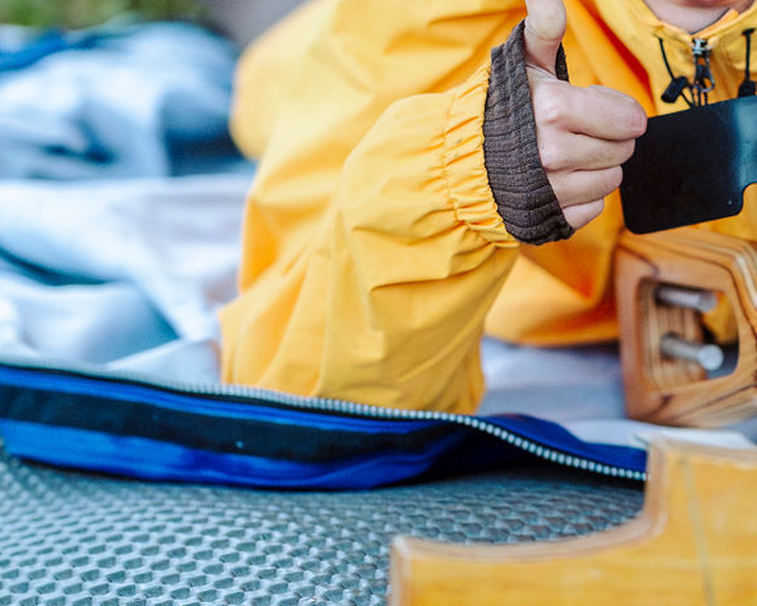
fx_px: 6186
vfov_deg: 5.6
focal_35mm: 276
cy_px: 152
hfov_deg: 7.0
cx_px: 776
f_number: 1.4
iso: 5000
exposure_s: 1/400
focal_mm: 85
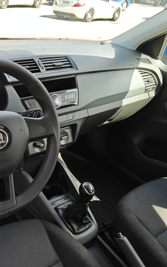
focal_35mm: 34
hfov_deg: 35.3
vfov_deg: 56.7
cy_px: 134
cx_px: 19
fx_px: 248
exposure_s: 1/339
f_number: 1.8
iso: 80
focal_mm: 5.59
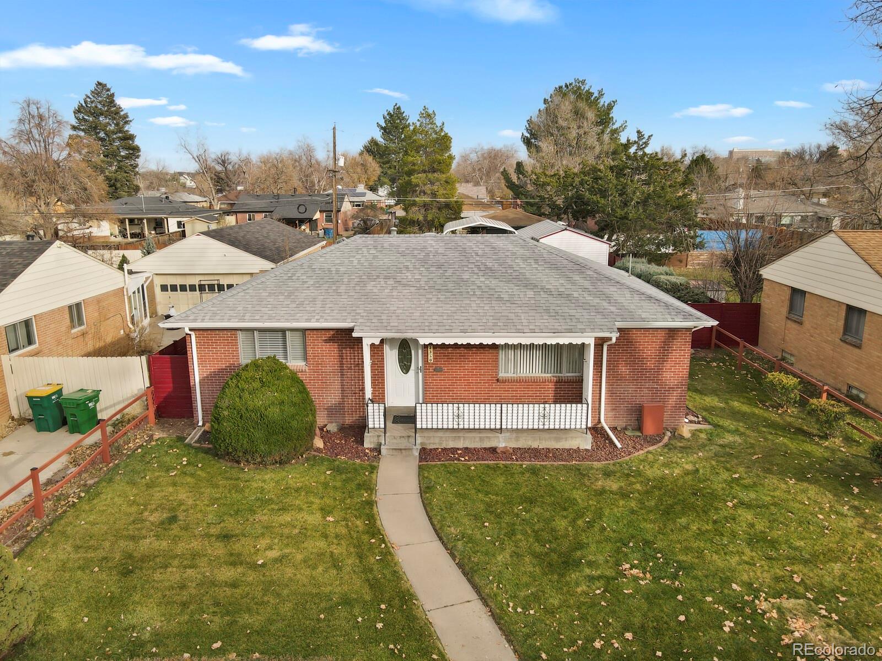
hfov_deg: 71.6
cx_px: 441
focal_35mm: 24
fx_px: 612
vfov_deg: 56.8
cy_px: 330
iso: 100
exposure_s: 1/200
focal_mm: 4.5
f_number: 2.8
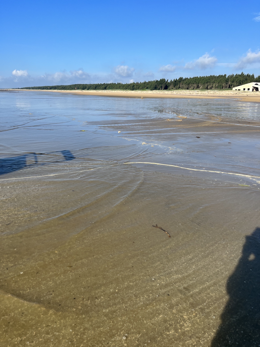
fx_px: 260
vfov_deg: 67.3
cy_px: 174
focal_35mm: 26
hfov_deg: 53.1
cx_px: 130
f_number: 1.6
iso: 50
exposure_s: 1/3311
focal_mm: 5.1
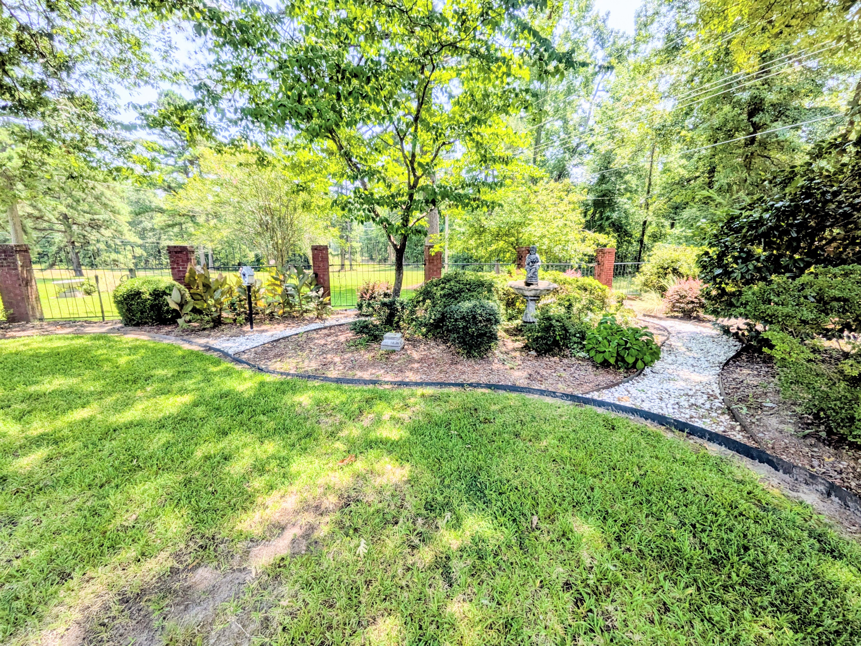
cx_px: 430
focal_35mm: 14
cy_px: 323
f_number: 2.2
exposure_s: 1/740
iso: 50
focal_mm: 1.85
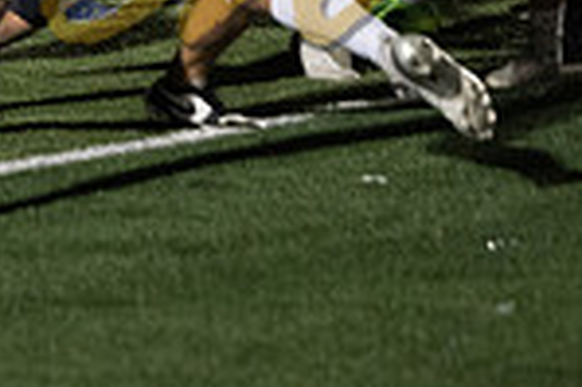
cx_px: -309
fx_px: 6928
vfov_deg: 3.2
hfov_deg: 4.8
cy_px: -362
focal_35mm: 429
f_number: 2.8
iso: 5000
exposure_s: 1/1250
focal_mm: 110
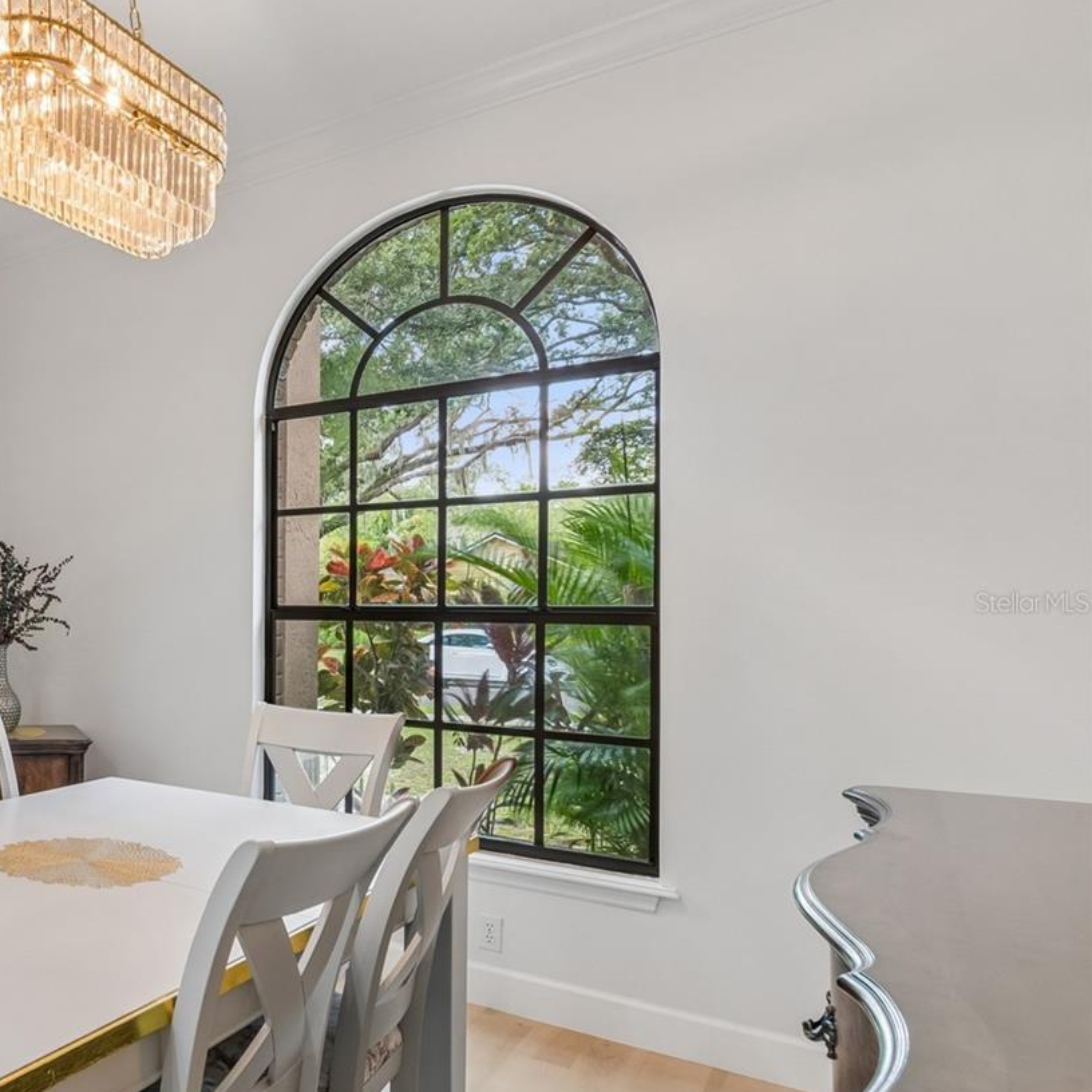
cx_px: 24
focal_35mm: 25
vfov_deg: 62.8
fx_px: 892
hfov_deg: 51.7
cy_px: 602
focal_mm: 10
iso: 100
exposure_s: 1/10
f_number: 7.1
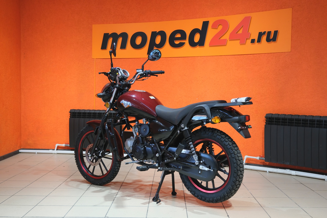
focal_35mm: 41
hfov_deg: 47.4
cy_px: 109
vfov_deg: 32.6
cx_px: 164
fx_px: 372
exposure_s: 1/60
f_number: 4
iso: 1000
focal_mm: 27.5
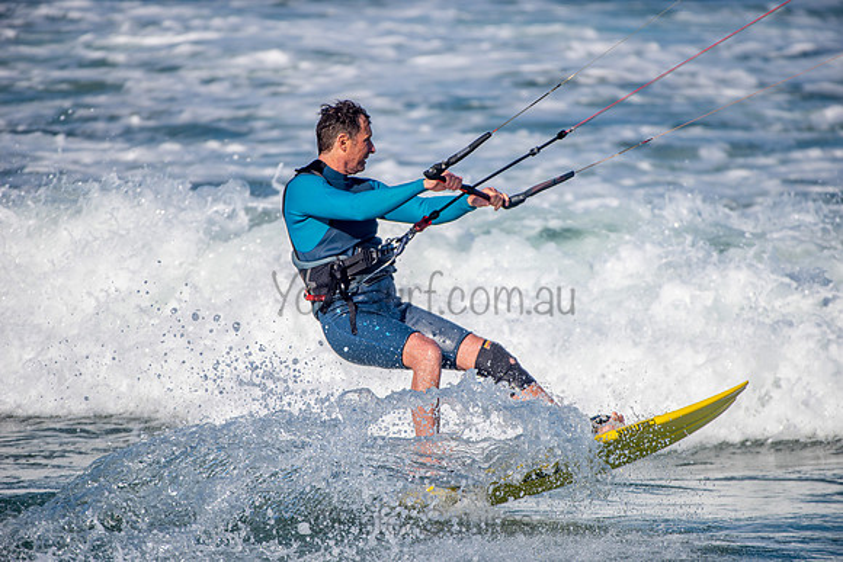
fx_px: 11711
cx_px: 422
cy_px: 281
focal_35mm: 500
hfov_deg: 4.1
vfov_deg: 2.8
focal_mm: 500
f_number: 5.6
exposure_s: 1/2000
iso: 110
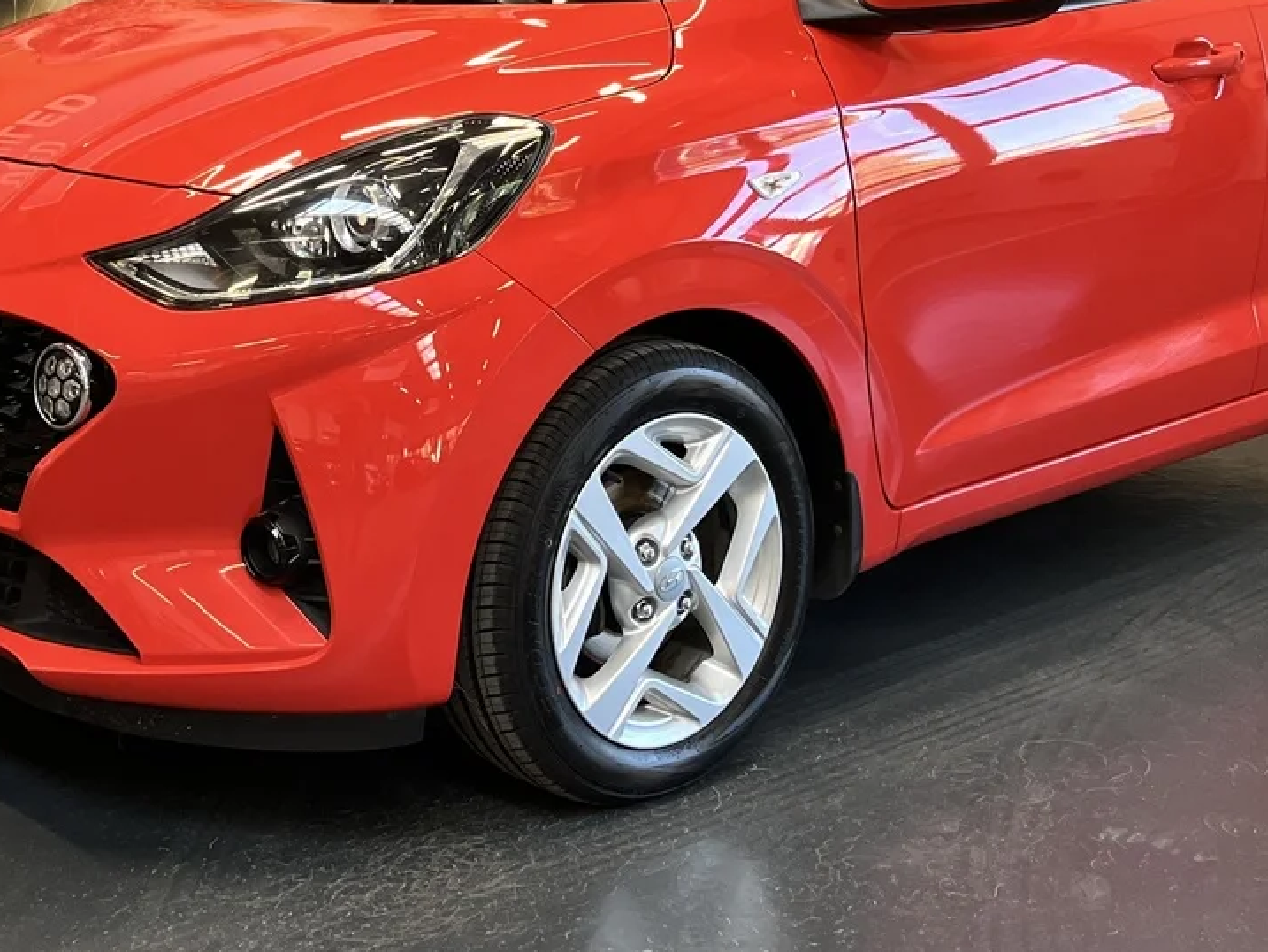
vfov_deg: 24.3
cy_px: 44
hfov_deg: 33.0
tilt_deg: -3.6
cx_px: 433
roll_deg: +0.8
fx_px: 2125
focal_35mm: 58
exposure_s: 1/118
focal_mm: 5.1
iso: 125
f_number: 1.6
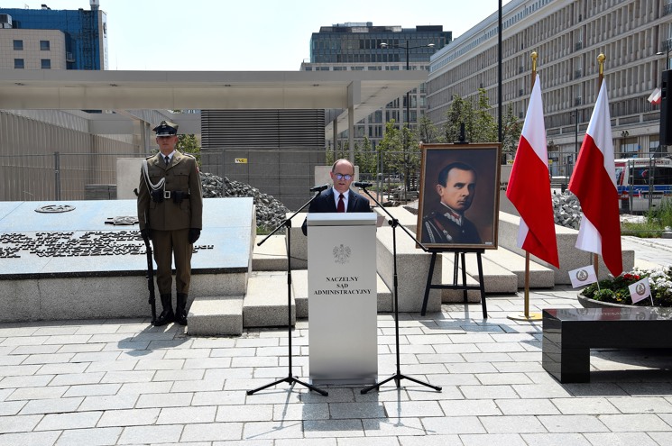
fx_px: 1063
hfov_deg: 35.1
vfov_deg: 23.7
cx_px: 336
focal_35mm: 57
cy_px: 223
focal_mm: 38
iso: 200
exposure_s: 1/400
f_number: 10
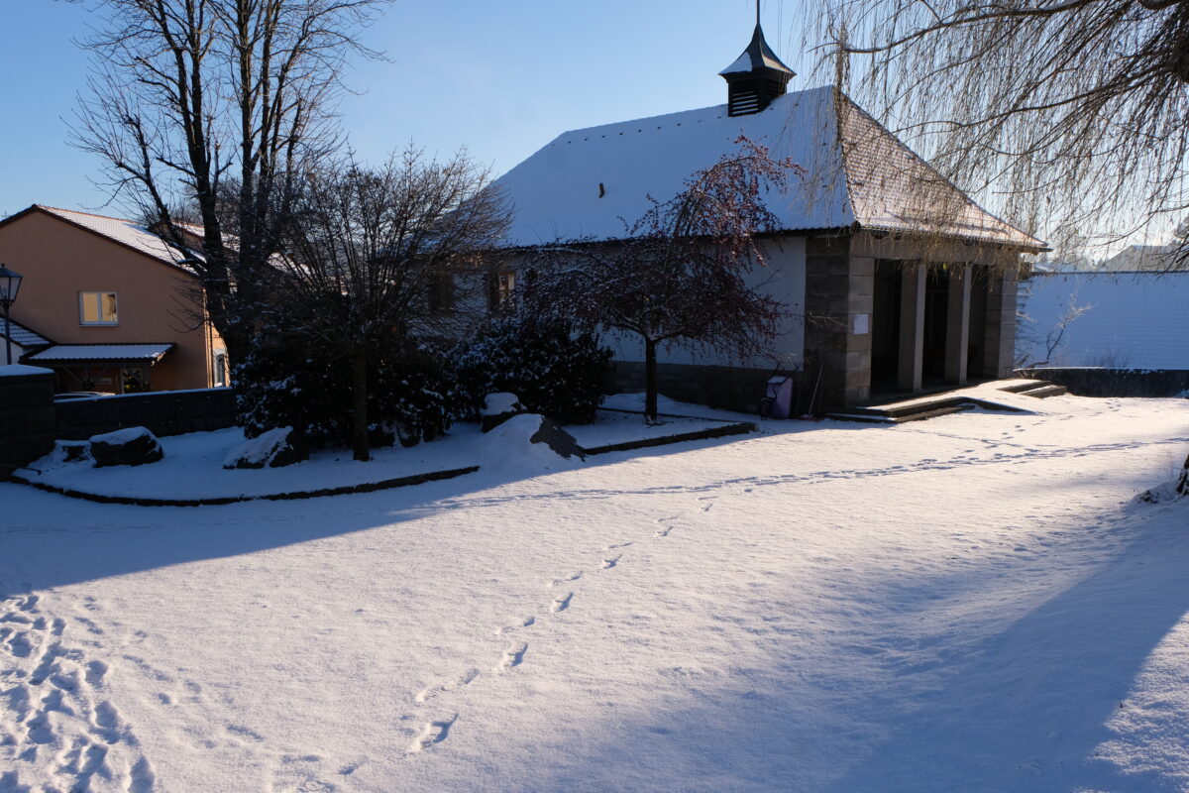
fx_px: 958
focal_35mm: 29
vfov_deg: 45.0
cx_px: 594
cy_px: 396
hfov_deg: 63.7
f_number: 10
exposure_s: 1/420
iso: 400
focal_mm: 19.2
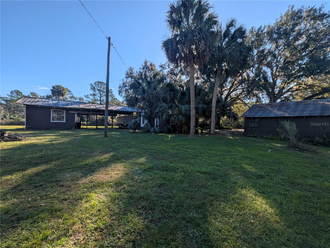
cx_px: 165
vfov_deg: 90.1
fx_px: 124
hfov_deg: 106.1
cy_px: 124
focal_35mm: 13
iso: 45
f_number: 2.2
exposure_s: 1/1250
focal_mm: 1.95
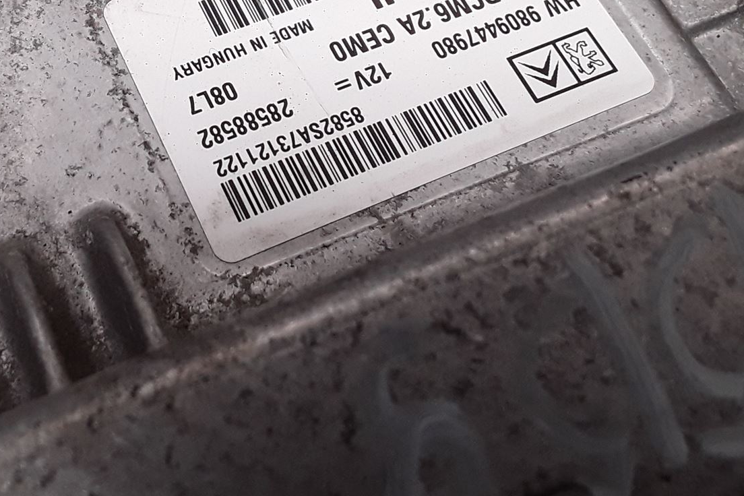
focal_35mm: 54
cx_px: 209
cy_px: 81
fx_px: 1116
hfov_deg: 36.2
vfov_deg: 24.6
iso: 100
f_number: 1.9
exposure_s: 1/183
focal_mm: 2.91
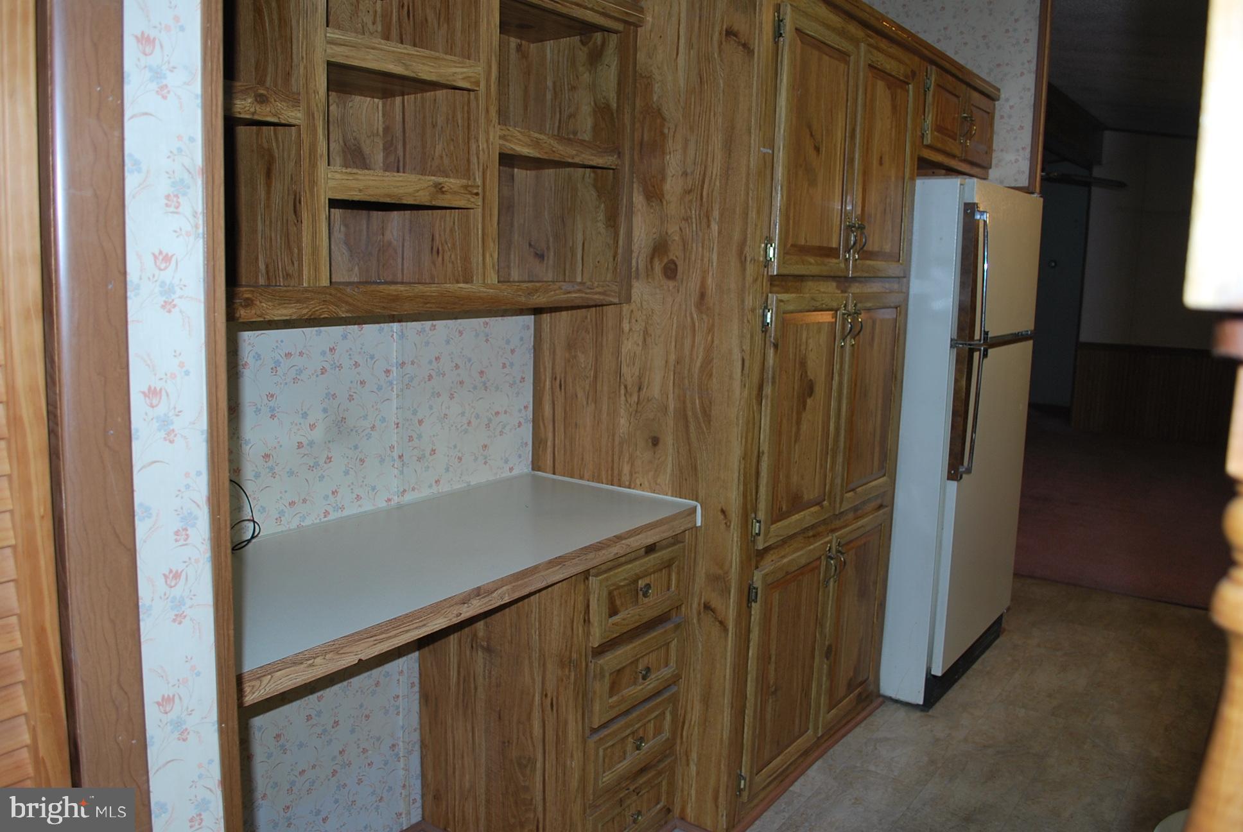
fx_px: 933
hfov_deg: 67.3
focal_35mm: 27
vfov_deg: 48.0
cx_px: 622
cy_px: 416
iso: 200
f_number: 3.5
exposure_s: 1/60
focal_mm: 18
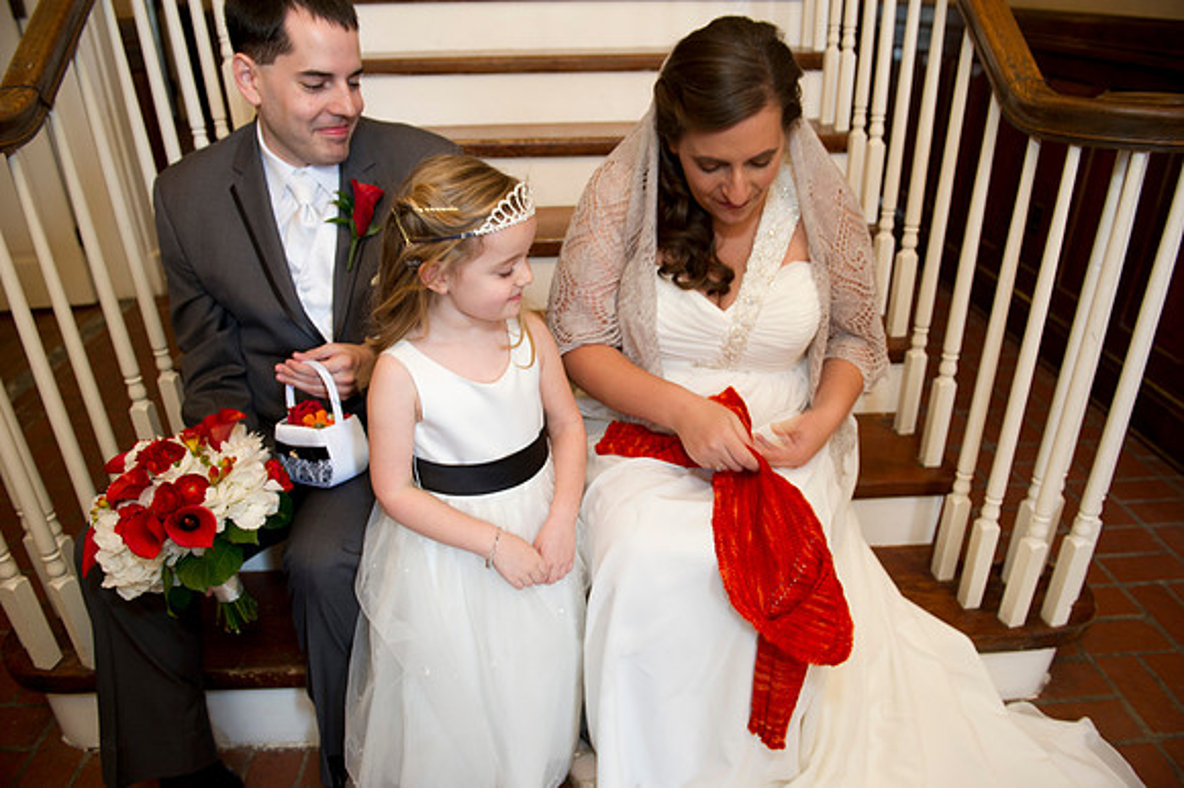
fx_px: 789
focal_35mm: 24
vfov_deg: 53.1
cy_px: 394
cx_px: 592
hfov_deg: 73.8
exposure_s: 1/60
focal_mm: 24
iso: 800
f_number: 4
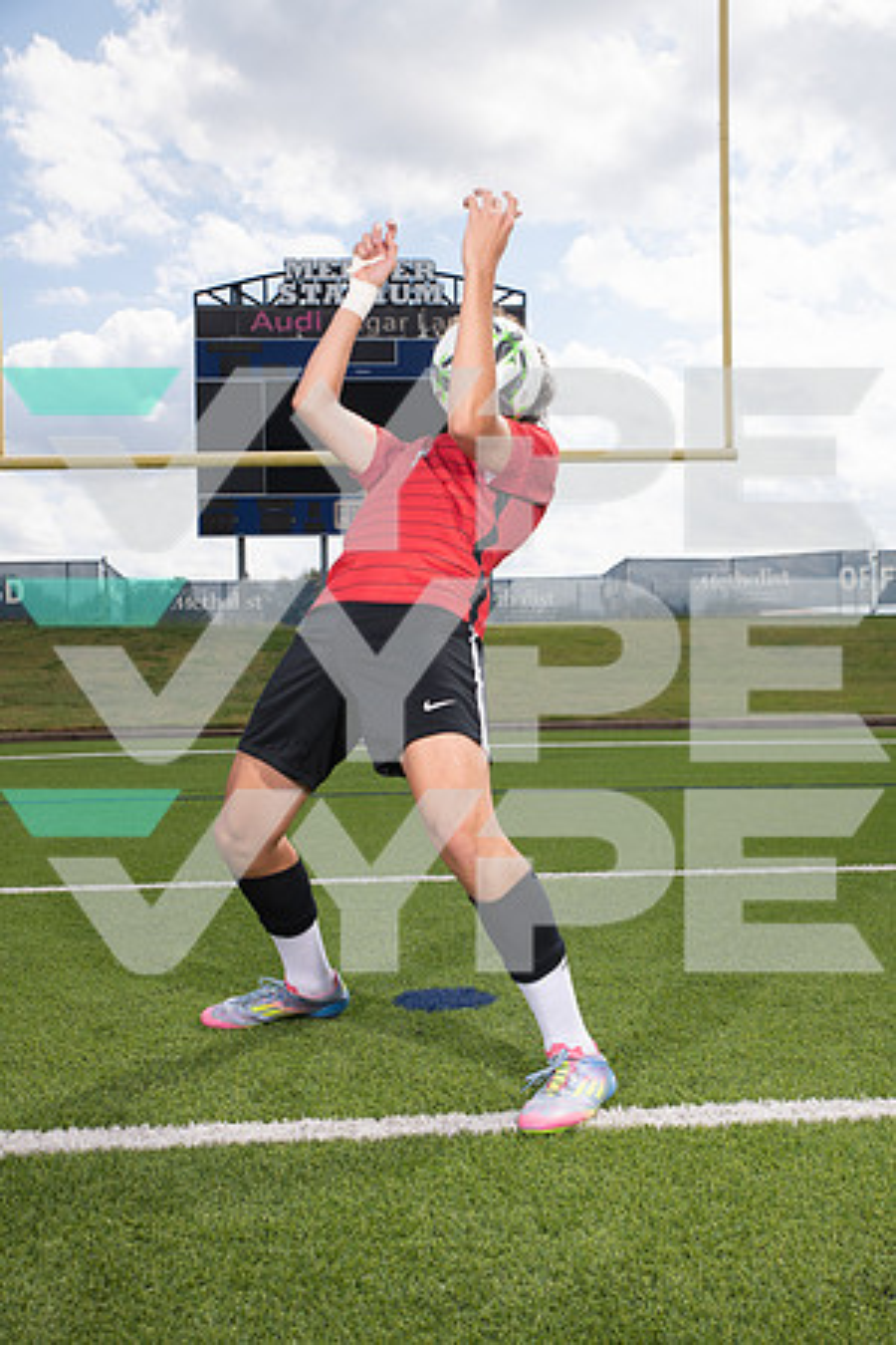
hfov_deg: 35.1
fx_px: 1419
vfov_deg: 50.7
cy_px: 672
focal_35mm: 38
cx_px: 448
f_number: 7.1
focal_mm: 38
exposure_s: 1/400
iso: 125
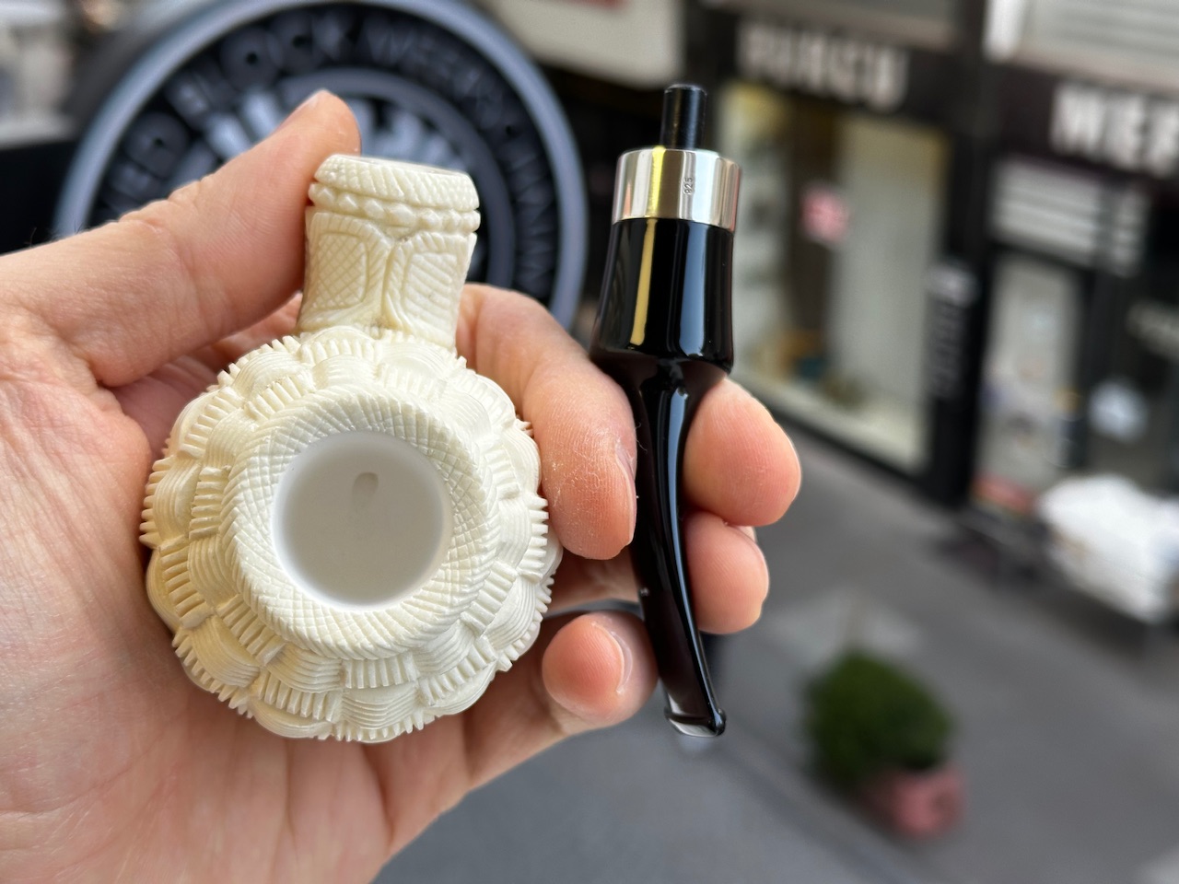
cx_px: 590
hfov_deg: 39.7
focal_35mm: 48
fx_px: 1635
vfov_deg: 30.3
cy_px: 442
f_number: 1.78
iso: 50
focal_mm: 6.86
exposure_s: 1/197
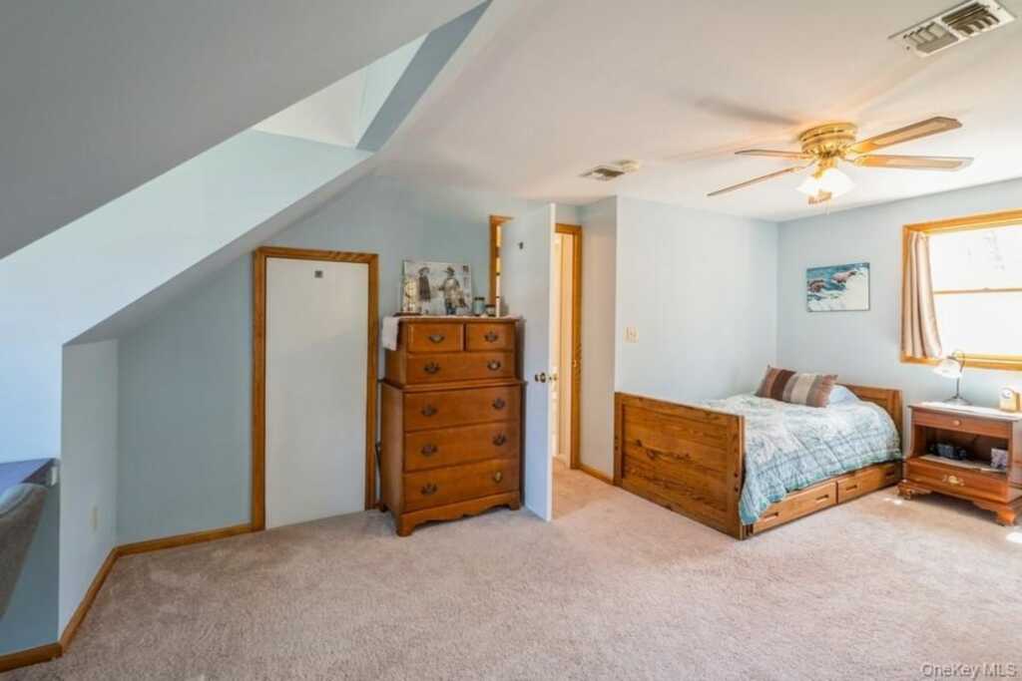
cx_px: 511
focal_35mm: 15
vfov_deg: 77.3
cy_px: 340
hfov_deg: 100.4
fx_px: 426
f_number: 11
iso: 100
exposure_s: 1.6
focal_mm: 10
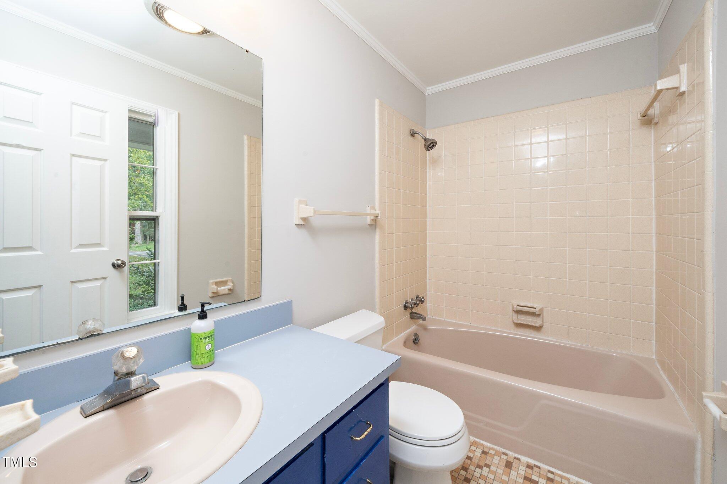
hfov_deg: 104.3
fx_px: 283
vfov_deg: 81.2
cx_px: 364
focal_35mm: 14
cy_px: 242
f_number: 11
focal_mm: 14
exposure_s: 1/25
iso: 640
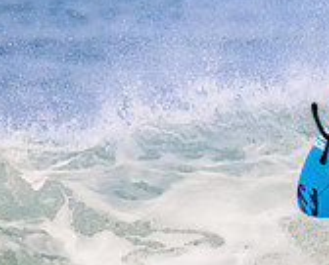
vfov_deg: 0.6
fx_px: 26375
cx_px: 513
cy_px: 117
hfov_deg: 0.7
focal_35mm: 2704
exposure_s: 1/2000
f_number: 11
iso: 4000
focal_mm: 800
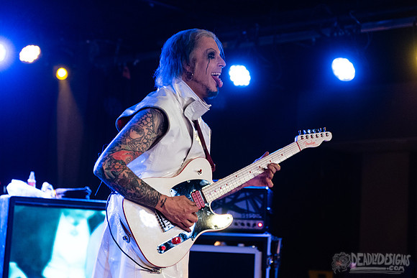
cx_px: 226
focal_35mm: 97
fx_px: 1123
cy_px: 89
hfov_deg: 21.0
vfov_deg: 14.1
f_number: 3.5
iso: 2000
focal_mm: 70
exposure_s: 1/160
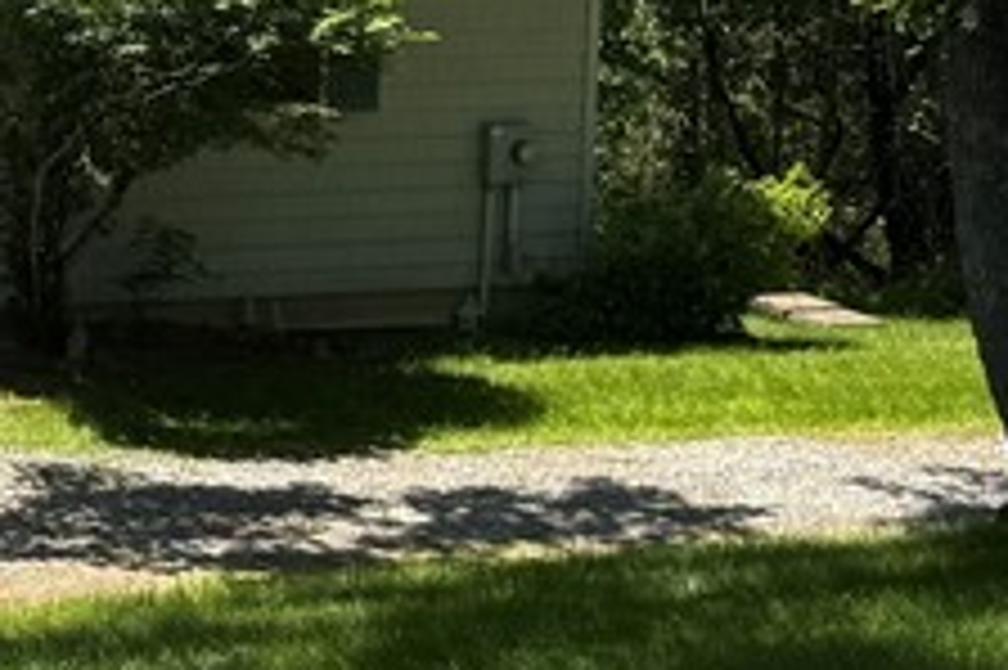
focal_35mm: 114
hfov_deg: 16.0
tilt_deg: -6.5
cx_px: -626
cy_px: 49
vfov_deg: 11.9
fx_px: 3190
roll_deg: +0.6
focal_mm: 6.76
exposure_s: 1/2611
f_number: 1.78
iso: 80
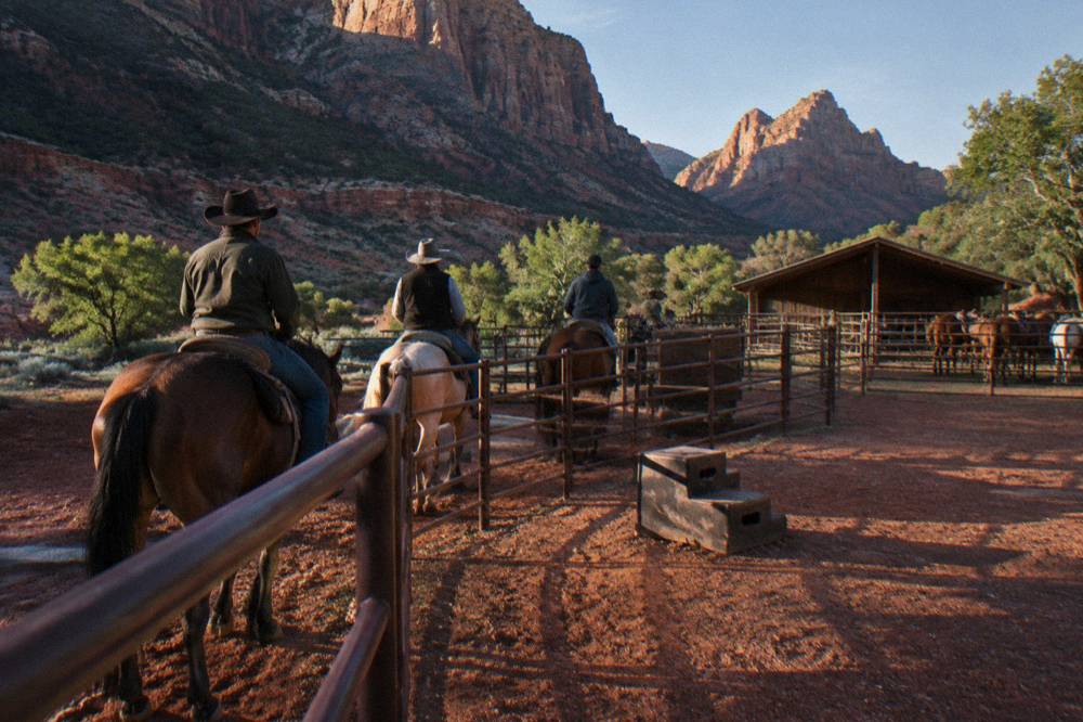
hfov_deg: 51.9
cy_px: 361
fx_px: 1113
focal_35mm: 37
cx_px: 542
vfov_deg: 35.9
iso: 640
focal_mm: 37
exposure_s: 1/1250
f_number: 4.5
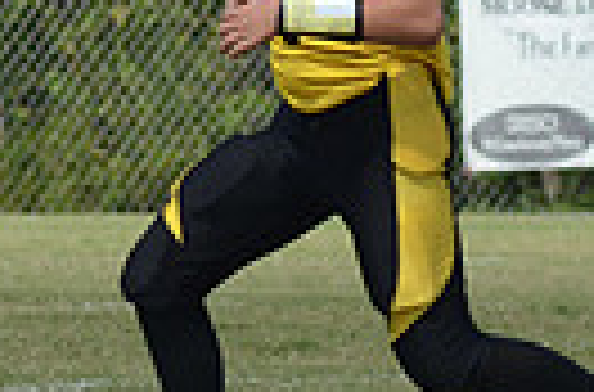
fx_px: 21653
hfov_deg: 1.6
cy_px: 266
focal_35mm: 1317
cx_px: -130
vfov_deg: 1.0
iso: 400
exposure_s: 1/1000
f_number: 9
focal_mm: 200
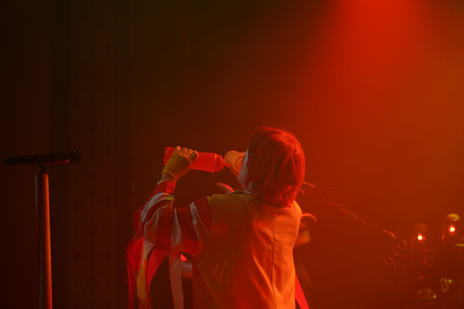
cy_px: 154
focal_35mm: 86
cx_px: 232
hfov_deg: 23.6
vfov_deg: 15.9
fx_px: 1108
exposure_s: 1/160
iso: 2000
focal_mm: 86
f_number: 4
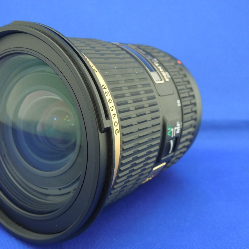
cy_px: 126
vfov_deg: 40.0
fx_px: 342
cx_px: 86
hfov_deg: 39.6
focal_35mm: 42
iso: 400
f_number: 3.7
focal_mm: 6.3
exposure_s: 1/20
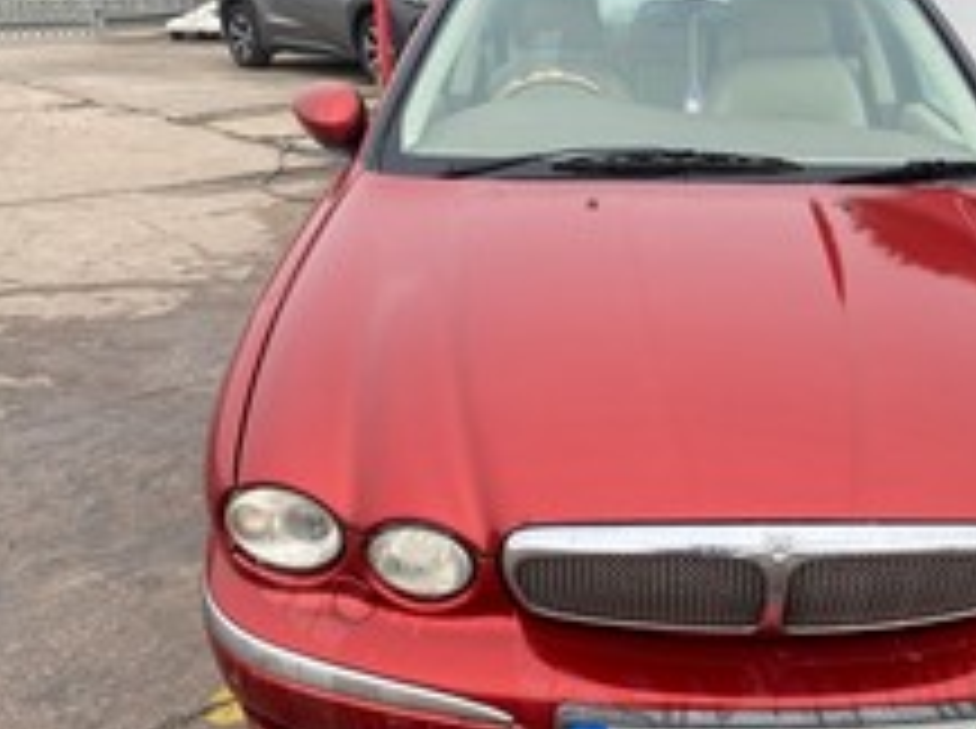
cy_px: 400
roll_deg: +0.2
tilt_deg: -21.1
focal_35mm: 42
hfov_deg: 43.8
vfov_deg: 34.2
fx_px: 1182
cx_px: 702
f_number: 1.8
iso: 32
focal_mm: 4.25
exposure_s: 1/166
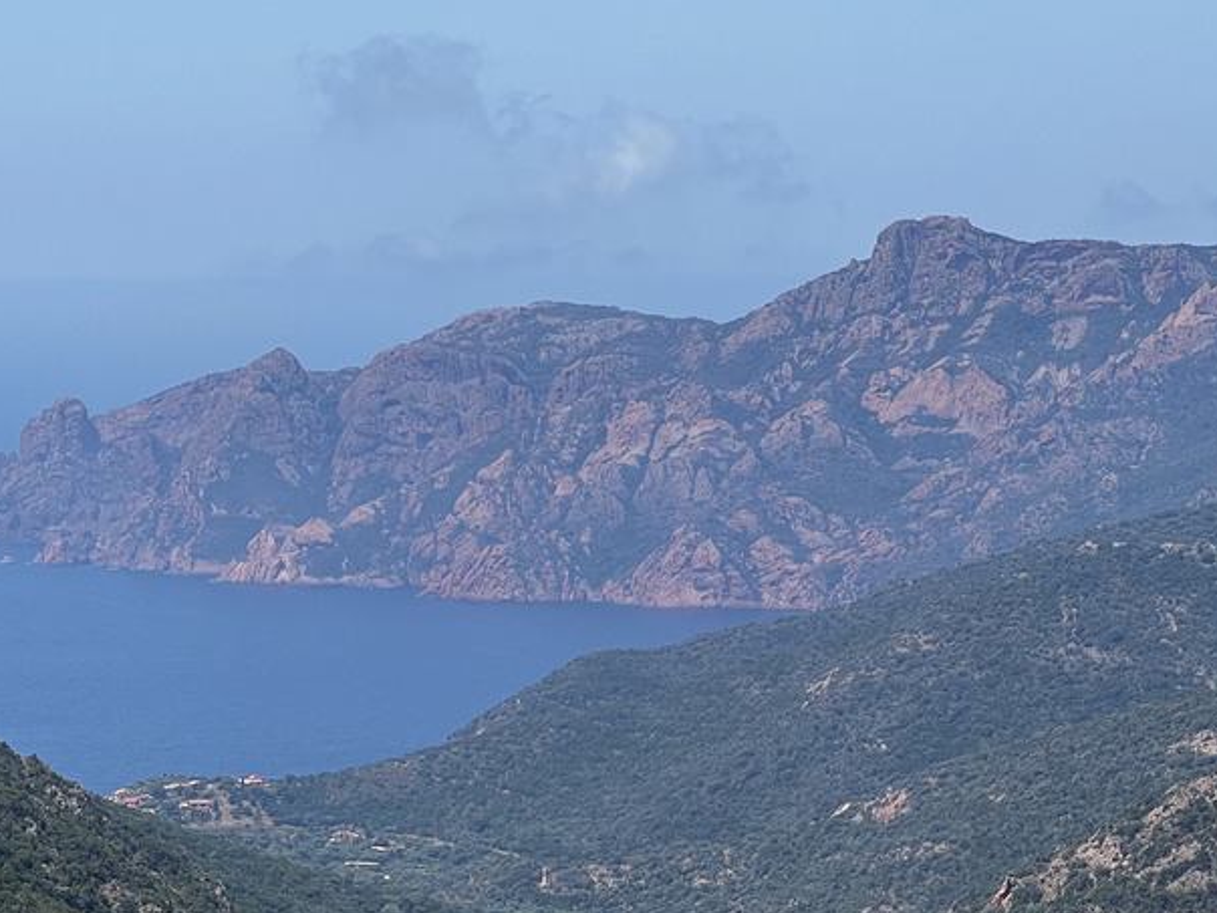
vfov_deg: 9.7
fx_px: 5379
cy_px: 663
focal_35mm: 153
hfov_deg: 12.9
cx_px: 326
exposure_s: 1/713
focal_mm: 9
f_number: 2.8
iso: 32
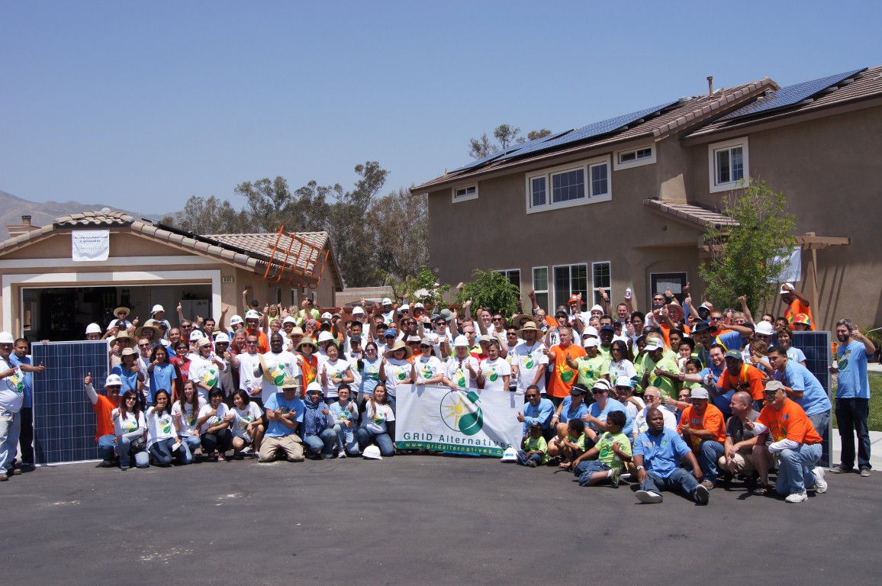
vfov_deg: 36.8
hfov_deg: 53.2
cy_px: 293
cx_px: 441
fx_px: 881
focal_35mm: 36
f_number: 8
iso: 100
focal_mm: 24
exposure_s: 1/400
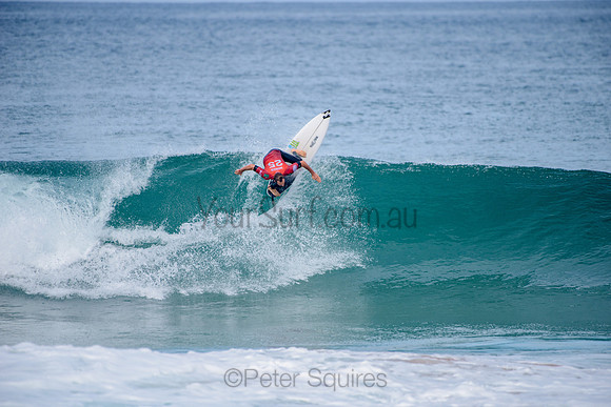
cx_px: 306
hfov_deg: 4.1
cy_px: 204
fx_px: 8488
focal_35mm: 500
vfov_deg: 2.8
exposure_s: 1/2000
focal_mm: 500
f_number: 5.6
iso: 250
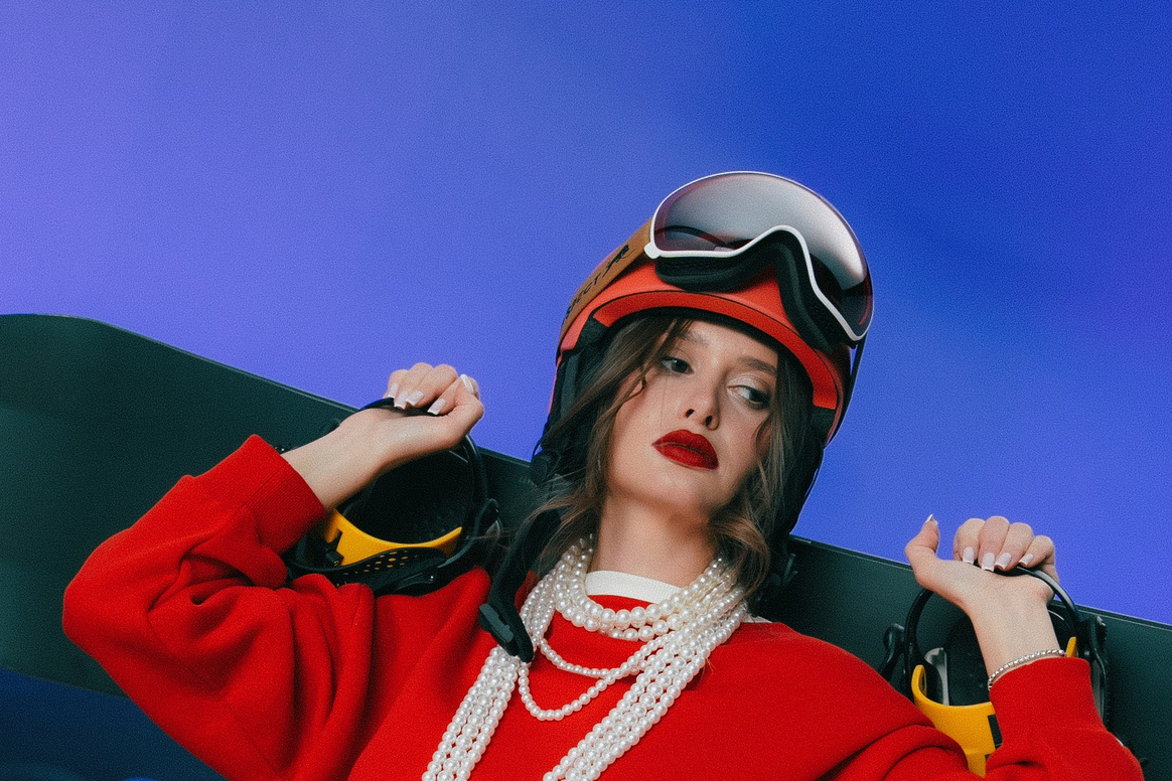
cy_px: 703
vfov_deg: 15.4
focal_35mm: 88
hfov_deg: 23.1
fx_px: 2865
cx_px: 642
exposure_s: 1/60
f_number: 3.5
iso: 200
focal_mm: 40
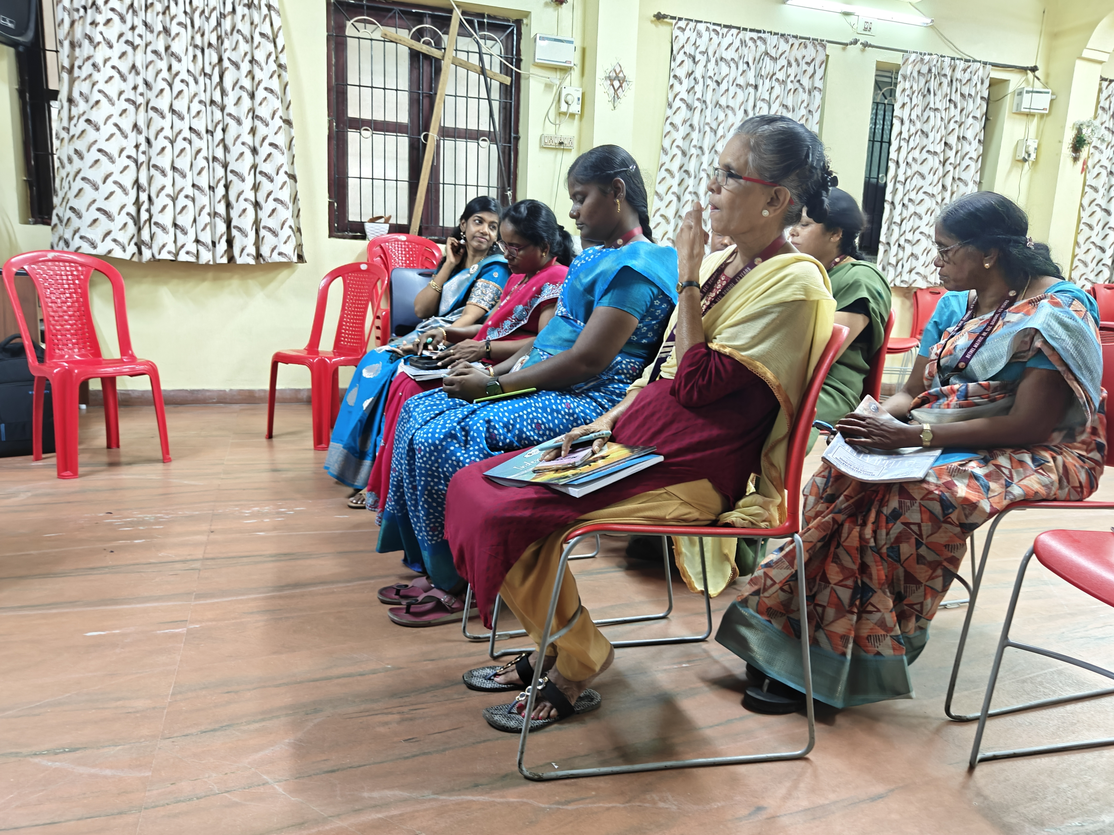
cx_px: 557
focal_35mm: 24
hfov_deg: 71.6
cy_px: 418
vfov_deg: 56.8
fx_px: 772
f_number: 1.8
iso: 1600
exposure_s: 1/33
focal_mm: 5.59
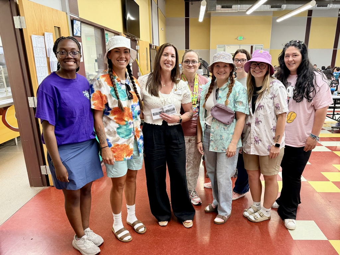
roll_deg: +0.9
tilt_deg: -17.5
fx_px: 236
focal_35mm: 24
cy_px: 128
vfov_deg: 56.8
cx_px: 170
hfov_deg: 71.6
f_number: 1.78
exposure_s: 1/60
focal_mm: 6.76
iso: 320
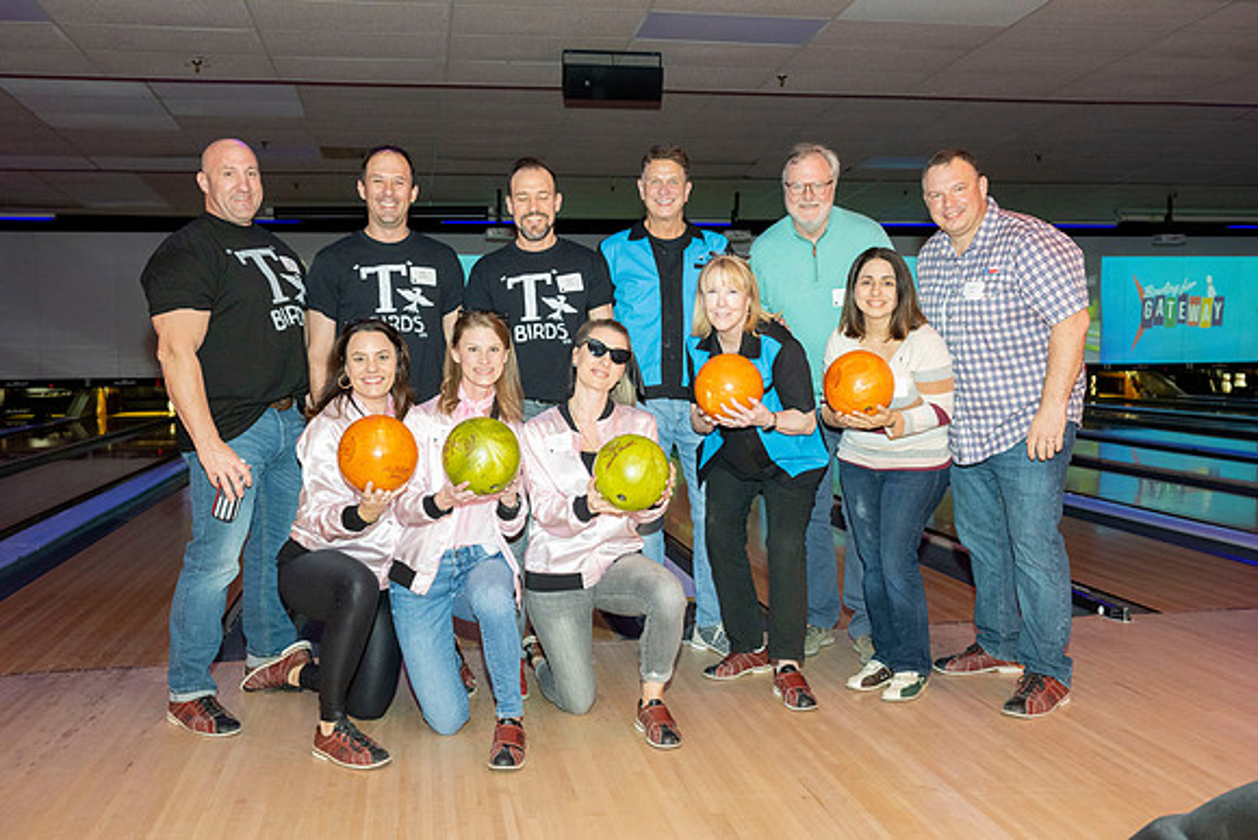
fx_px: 1187
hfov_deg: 55.8
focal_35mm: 34
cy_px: 420
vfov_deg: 38.9
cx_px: 629
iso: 1600
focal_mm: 33.5
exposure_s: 1/60
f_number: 5.6
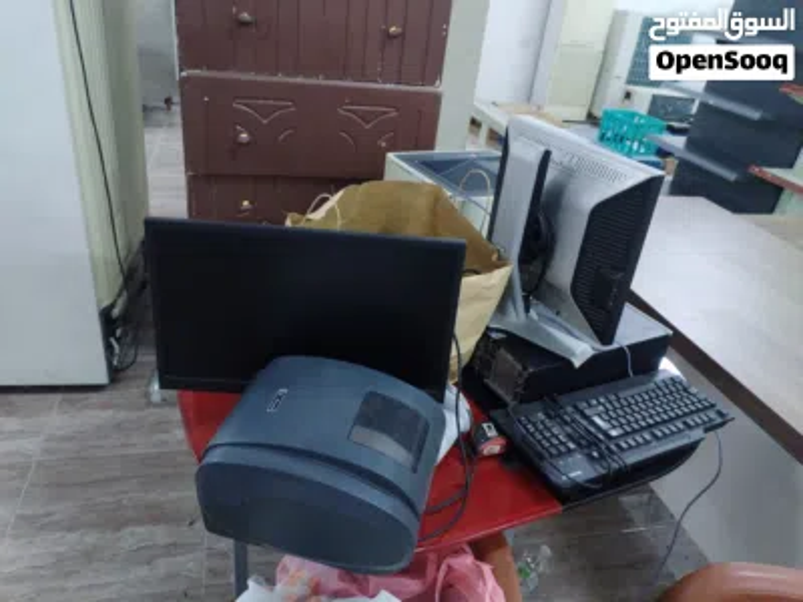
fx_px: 673
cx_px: 402
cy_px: 301
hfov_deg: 61.7
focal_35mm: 29
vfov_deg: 48.2
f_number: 1.8
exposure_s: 1/25
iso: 899
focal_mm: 4.75
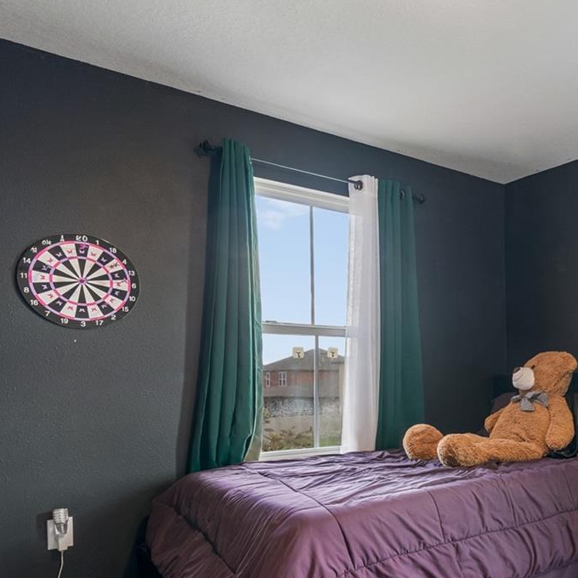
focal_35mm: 30
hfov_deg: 44.7
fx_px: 567
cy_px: 398
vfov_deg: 52.7
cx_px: 594
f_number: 7.1
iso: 100
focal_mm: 10
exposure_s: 1/10
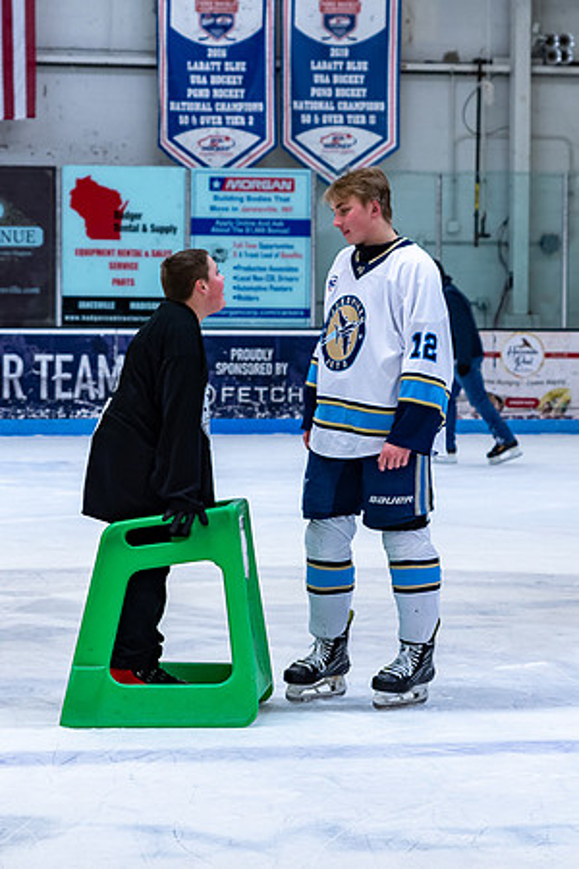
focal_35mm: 153
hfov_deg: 9.0
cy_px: 423
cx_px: 308
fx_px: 3690
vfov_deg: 13.4
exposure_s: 1/250
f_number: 4
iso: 400
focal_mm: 65
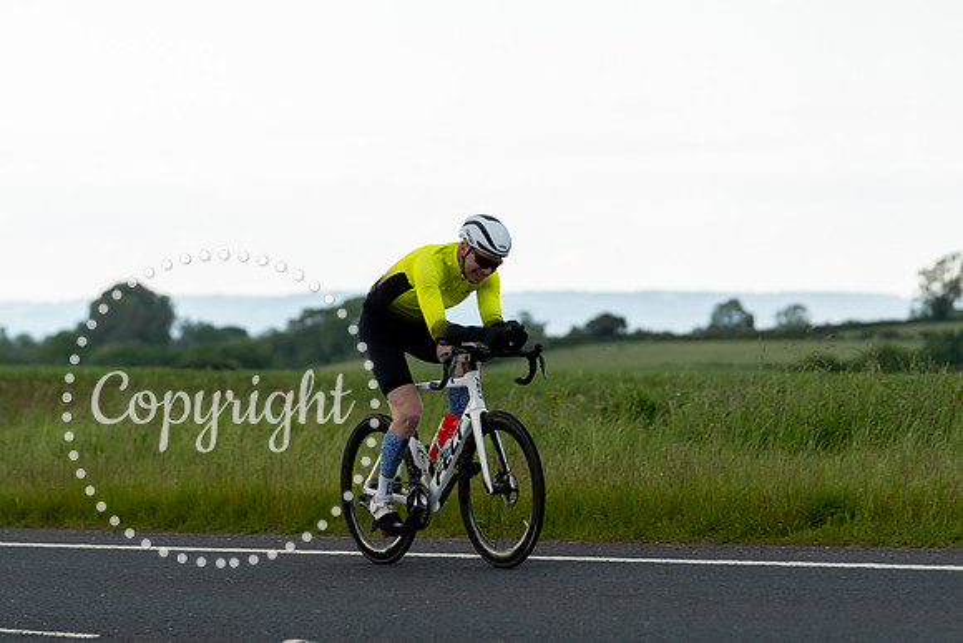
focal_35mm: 168
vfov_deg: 8.2
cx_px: 447
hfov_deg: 12.3
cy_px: 268
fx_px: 4485
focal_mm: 116
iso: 250
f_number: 3.2
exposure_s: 1/500
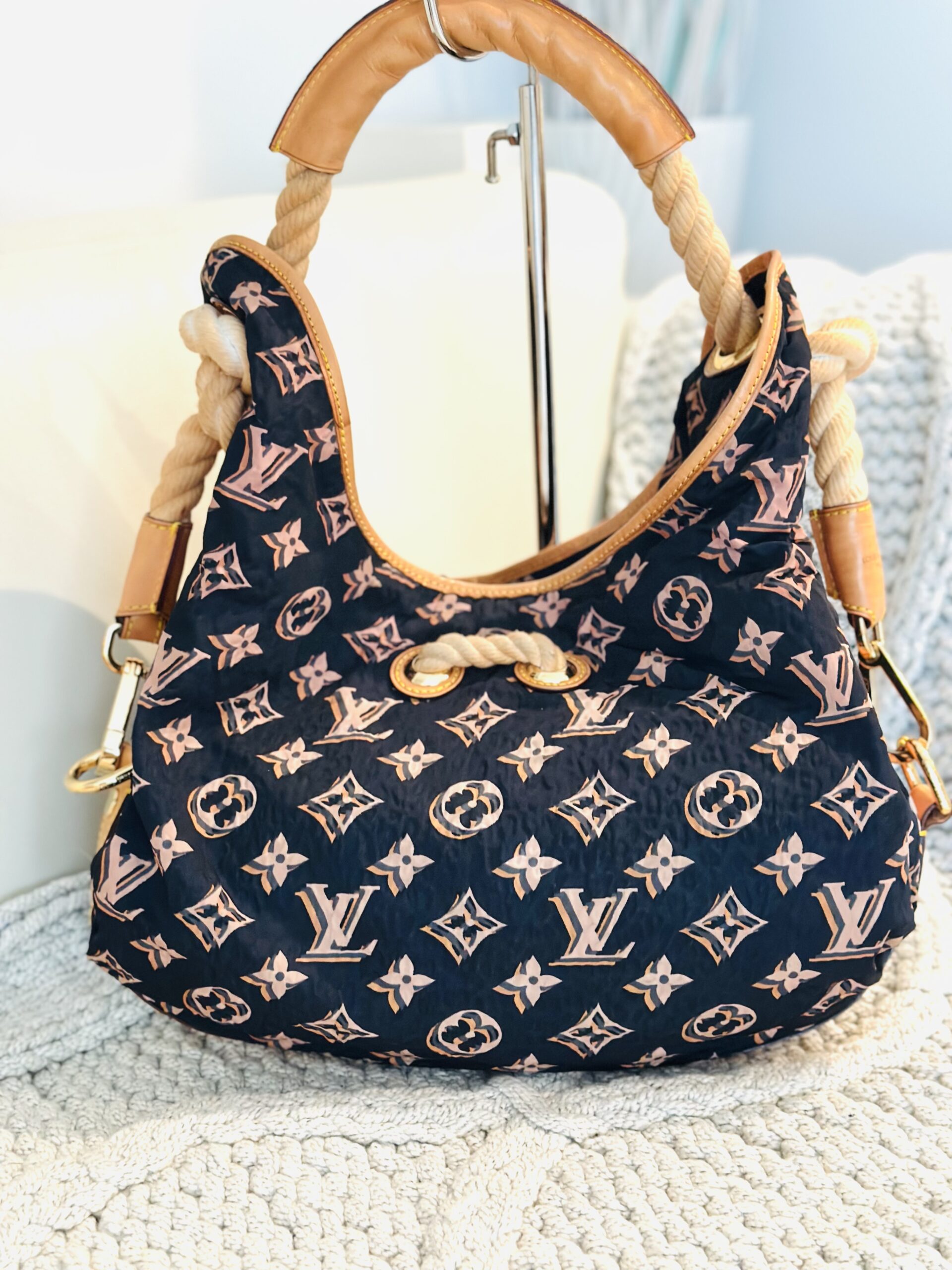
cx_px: 476
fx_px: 1760
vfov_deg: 39.7
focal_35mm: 48
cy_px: 635
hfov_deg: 30.3
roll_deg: +1.0
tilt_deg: -17.5
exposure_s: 1/60
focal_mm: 6.86
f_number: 1.78
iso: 320
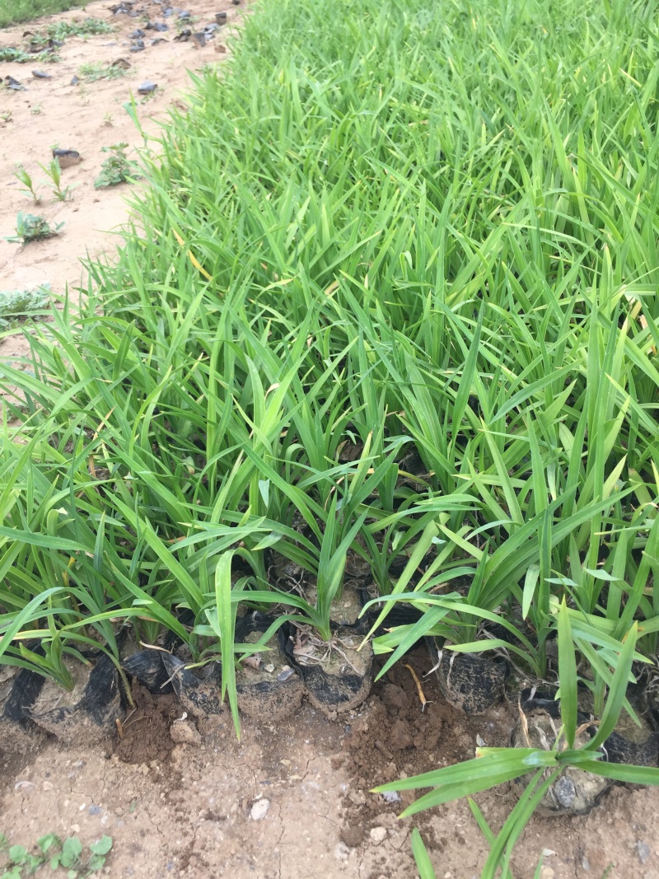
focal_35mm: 29
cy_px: 440
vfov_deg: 61.7
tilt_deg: -34.0
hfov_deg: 48.2
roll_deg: +6.6
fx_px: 736
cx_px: 330
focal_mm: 4.15
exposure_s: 1/408
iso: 32
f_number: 2.2
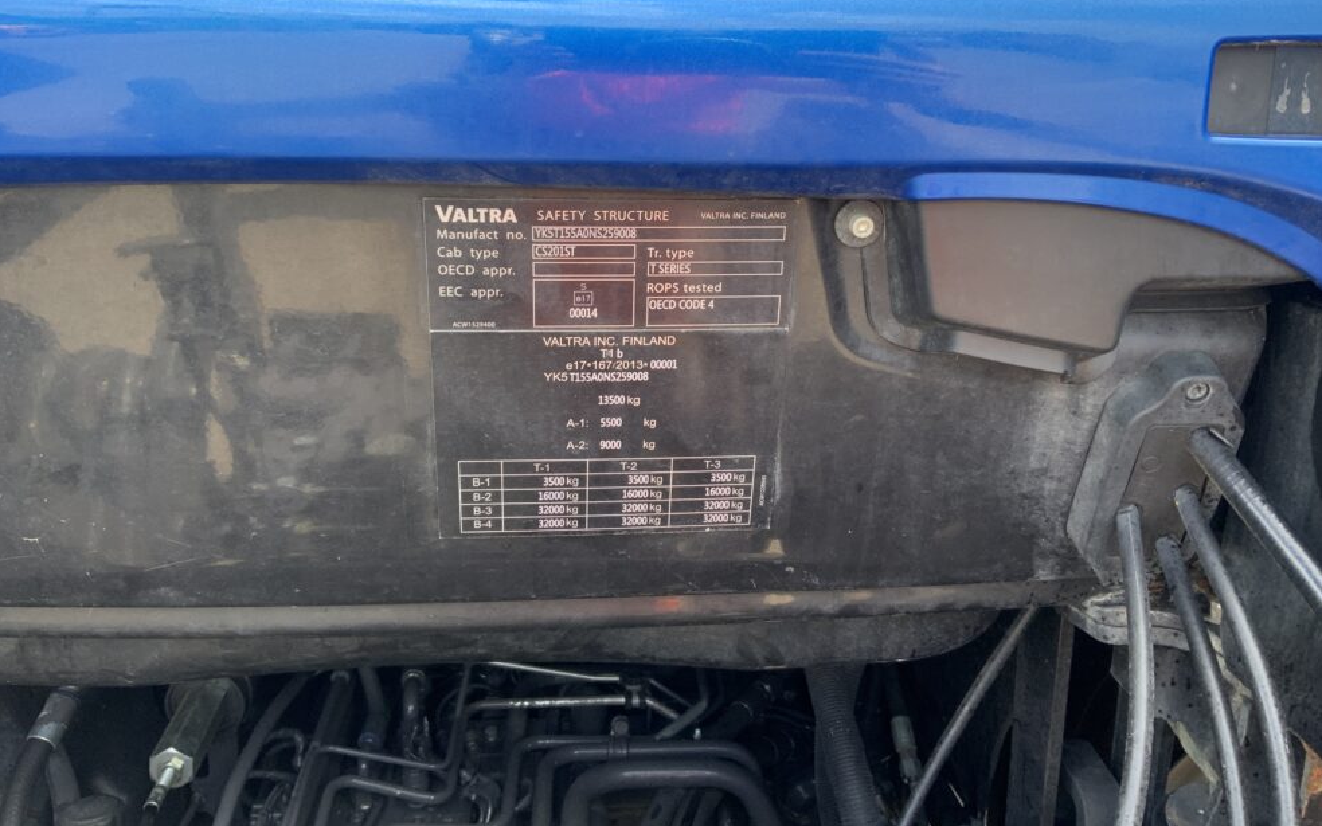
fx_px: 1153
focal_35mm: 32
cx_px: 662
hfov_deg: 59.7
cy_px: 313
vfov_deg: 39.2
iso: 20
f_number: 1.8
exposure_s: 1/122
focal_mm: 3
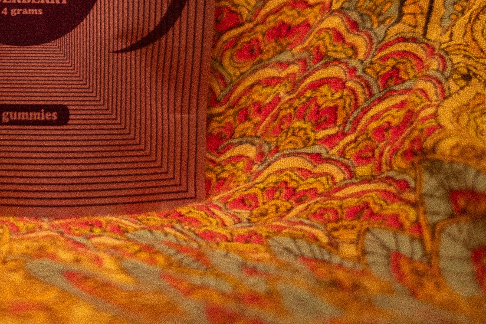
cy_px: -19
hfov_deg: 22.6
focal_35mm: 87
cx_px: 15
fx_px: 1174
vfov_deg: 15.3
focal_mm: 23
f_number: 2
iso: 400
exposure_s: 1/60
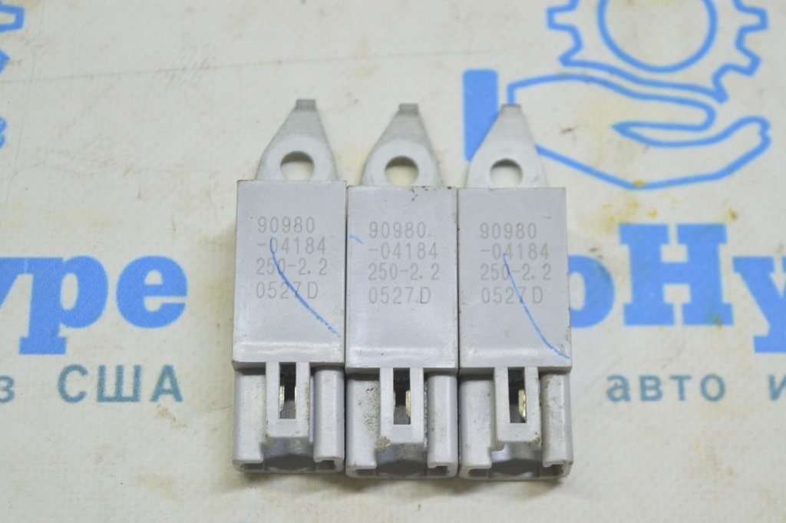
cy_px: 262
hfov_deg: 24.6
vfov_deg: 16.5
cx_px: 393
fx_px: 1800
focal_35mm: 82
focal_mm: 55
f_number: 5.6
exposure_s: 1/20
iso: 400
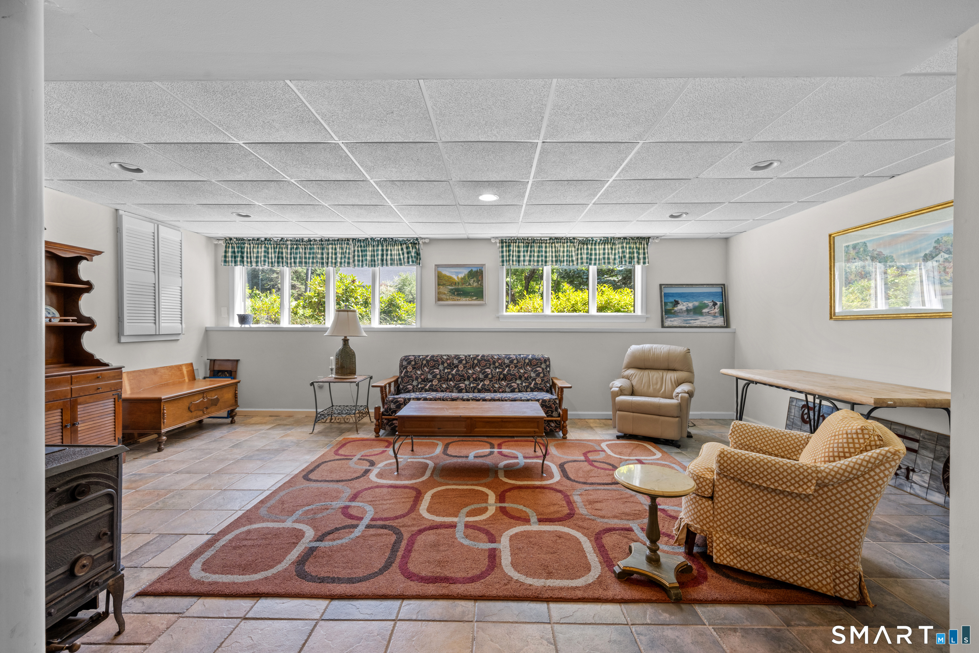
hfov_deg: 104.3
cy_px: 326
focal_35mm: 14
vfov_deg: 81.2
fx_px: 381
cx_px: 490
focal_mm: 14
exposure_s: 1/5
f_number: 9
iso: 320
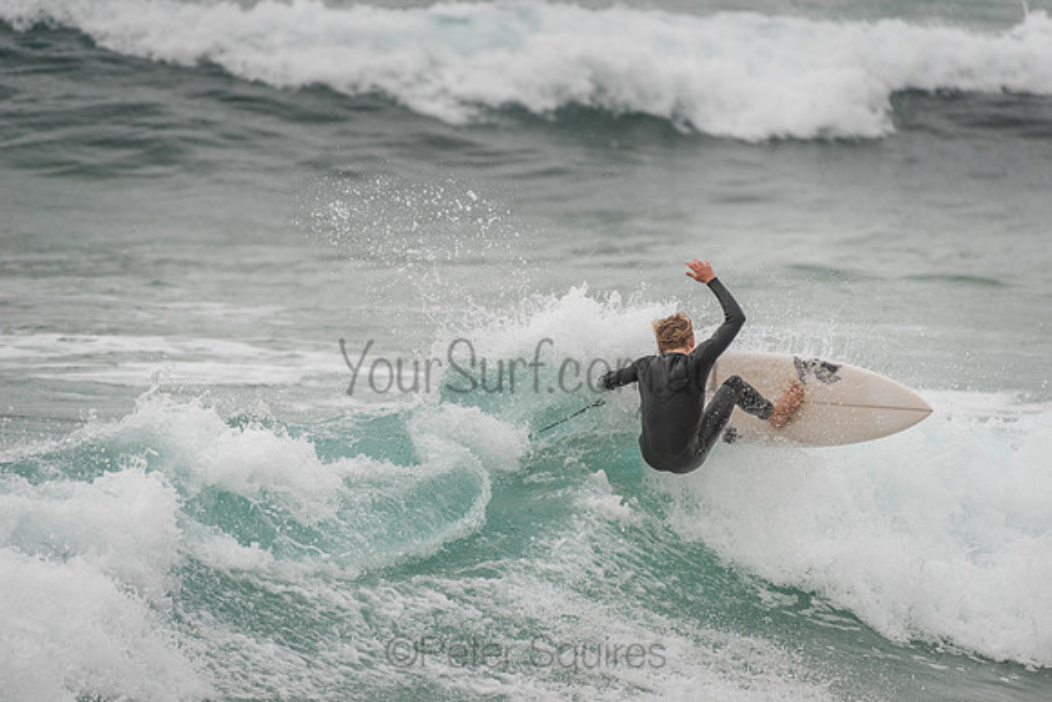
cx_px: 526
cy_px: 351
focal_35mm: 500
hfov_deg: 4.1
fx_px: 14614
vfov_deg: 2.8
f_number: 5.6
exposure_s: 1/2000
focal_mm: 500
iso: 250
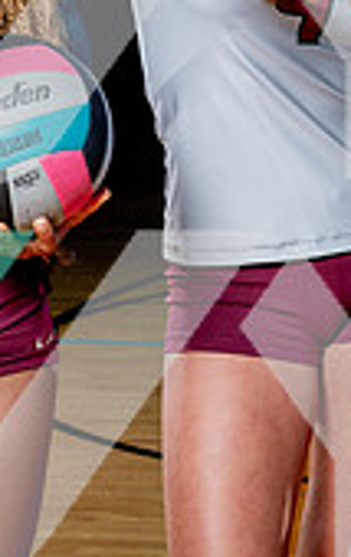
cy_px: 8
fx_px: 2102
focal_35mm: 138
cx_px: 538
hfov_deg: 9.3
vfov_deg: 14.9
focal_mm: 38
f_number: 8
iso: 250
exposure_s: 1/250
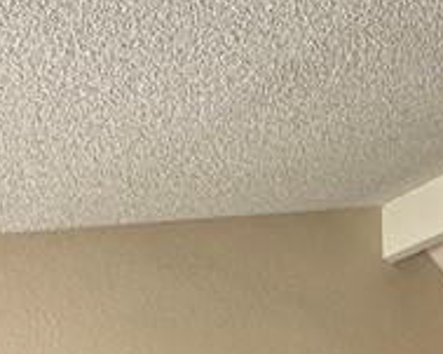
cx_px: 345
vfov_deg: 16.1
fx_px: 970
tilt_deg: +1.3
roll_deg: +0.3
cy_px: 703
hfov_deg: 25.4
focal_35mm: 74
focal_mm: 2.22
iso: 125
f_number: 2.2
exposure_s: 1/99
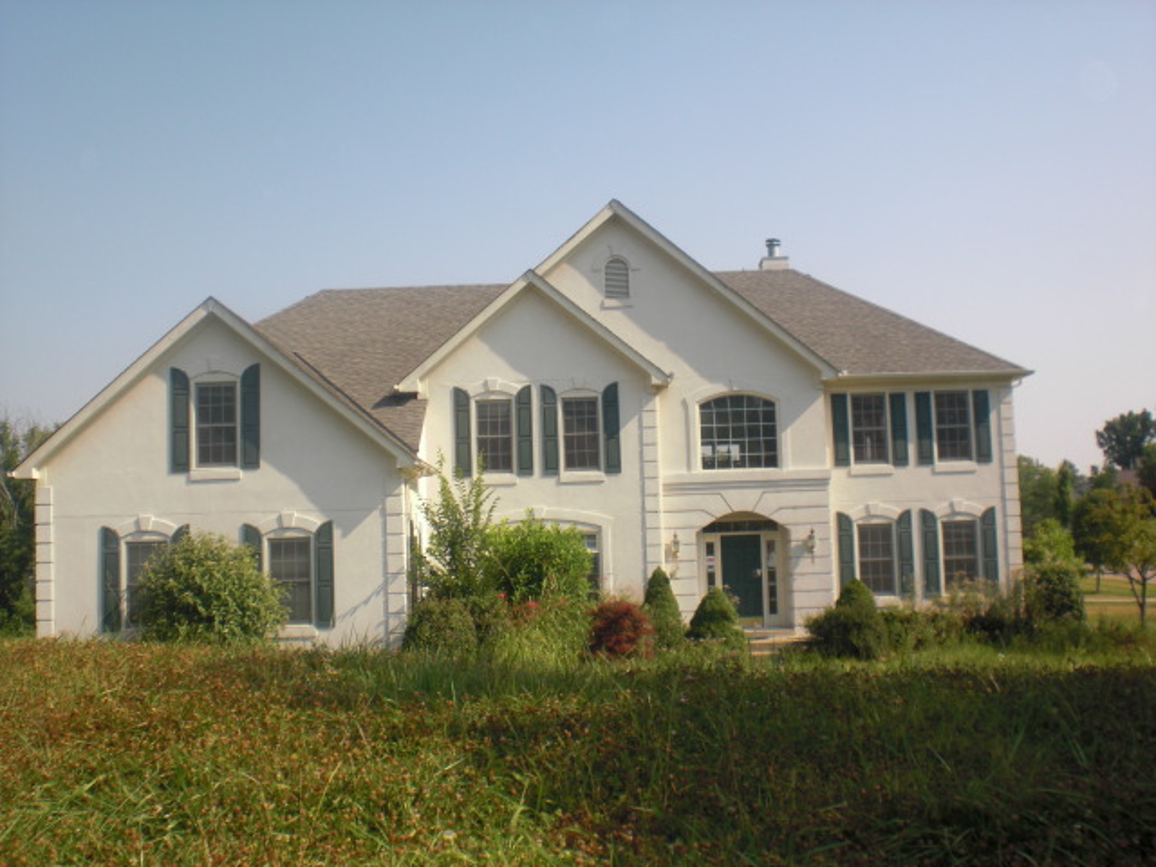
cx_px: 578
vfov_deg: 37.7
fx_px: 1269
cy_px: 434
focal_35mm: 38
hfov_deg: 49.0
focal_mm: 6.3
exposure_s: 1/250
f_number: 5.6
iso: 64
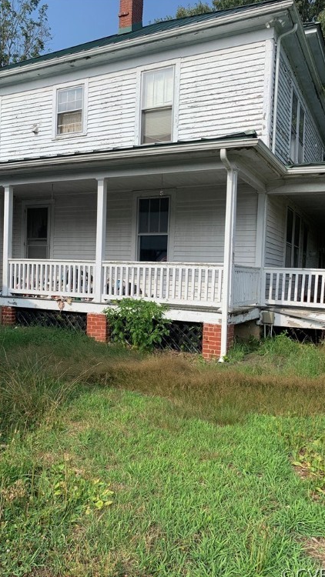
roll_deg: -0.9
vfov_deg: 66.1
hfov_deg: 40.1
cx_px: 147
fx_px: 444
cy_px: 292
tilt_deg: +0.1
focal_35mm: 29
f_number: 1.8
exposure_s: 1/1992
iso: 25
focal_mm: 4.25
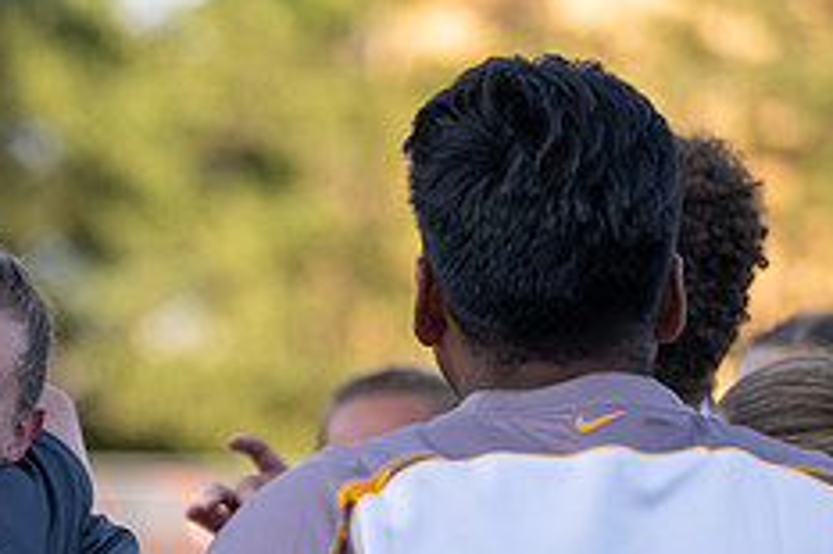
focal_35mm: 333
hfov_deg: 6.2
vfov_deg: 4.1
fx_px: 7700
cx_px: -11
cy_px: 678
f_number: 2.8
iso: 320
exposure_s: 1/1250
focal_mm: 120
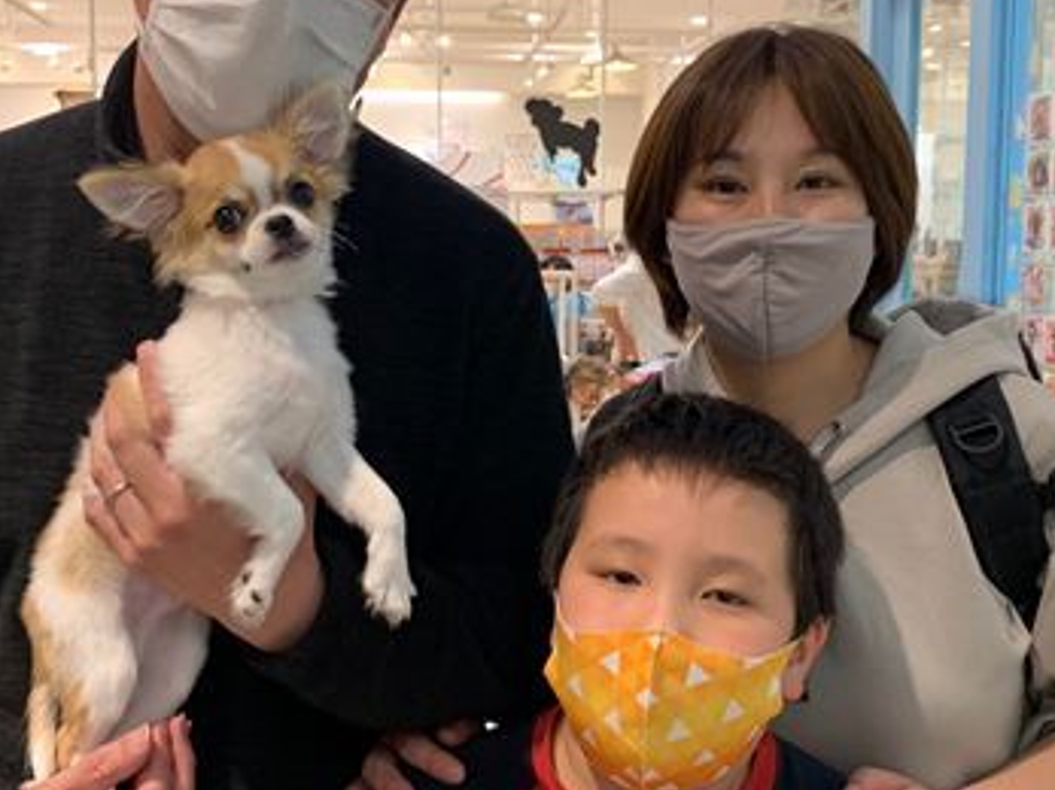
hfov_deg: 42.1
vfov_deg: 32.2
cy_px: 404
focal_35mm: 45
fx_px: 1371
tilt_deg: -6.5
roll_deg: -0.1
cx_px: 544
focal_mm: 4.25
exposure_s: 1/60
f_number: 1.8
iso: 160
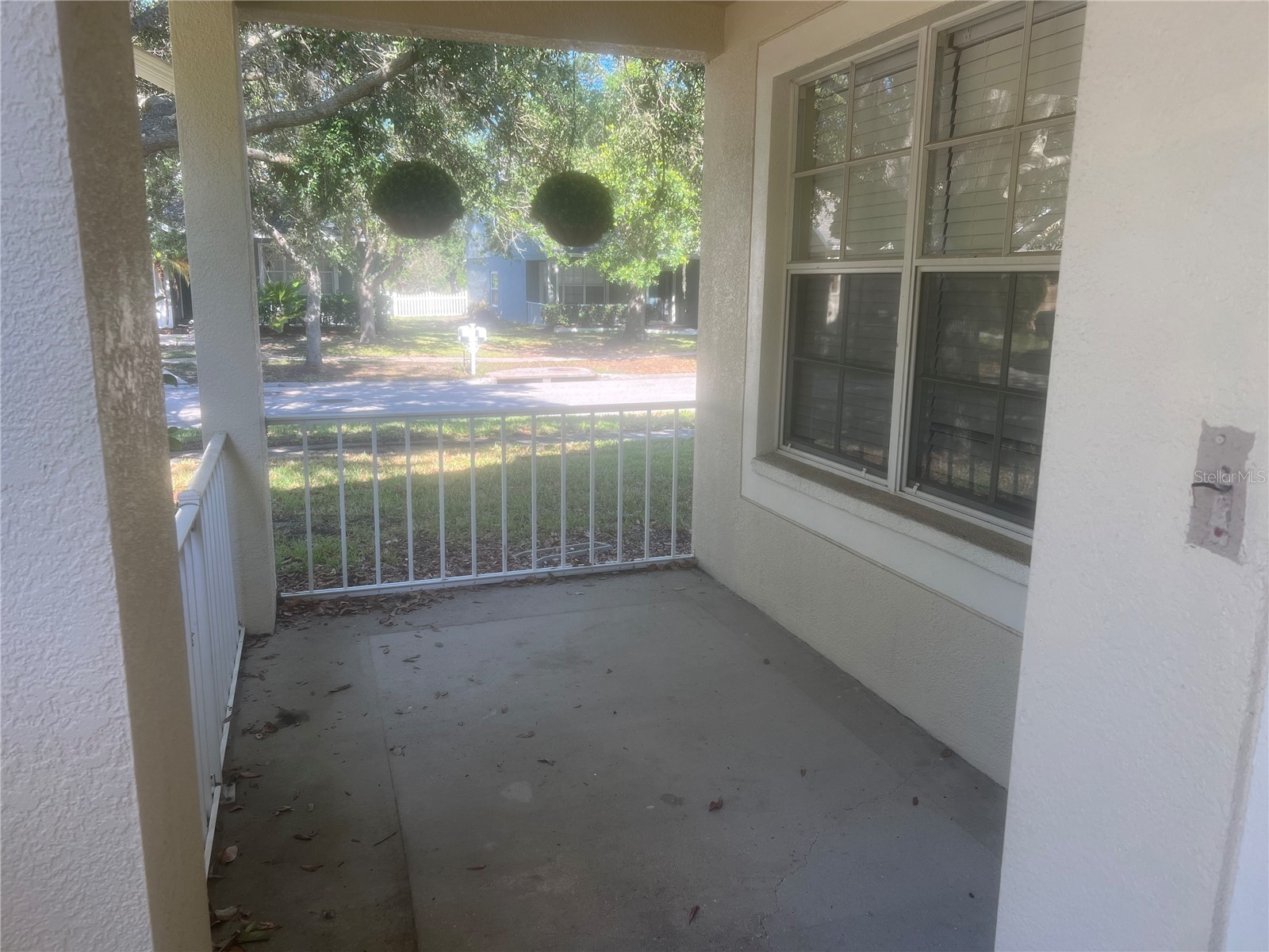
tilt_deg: -13.0
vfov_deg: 53.1
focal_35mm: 26
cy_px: 476
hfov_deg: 67.3
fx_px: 953
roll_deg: -0.1
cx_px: 634
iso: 50
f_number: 1.5
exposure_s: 1/359
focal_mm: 5.7
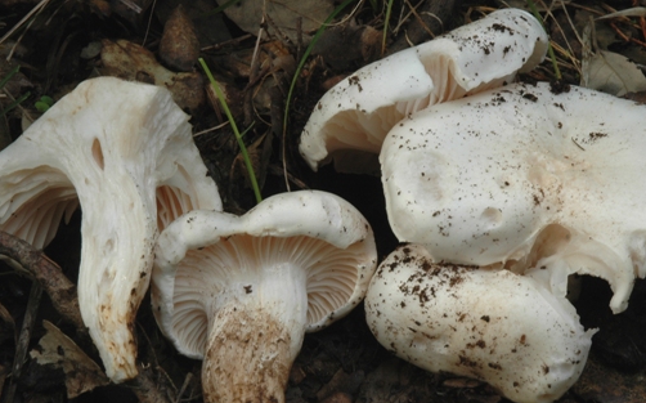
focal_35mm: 117
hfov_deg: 17.8
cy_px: 254
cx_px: 353
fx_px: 2058
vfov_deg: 11.2
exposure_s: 1/15
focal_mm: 60
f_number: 22
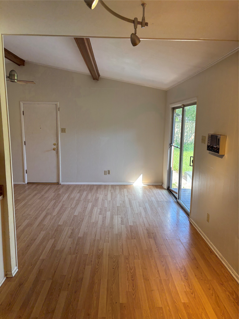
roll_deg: -1.0
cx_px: 120
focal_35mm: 26
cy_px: 160
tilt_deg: -9.3
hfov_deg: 53.1
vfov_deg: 67.3
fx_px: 239
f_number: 1.6
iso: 100
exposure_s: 1/120
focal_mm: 5.96
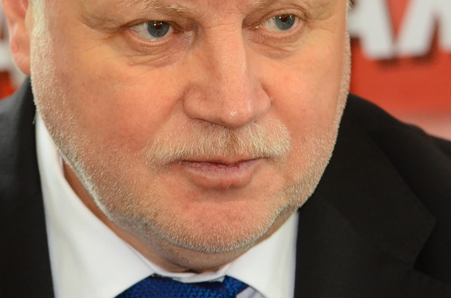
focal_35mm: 528
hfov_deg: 3.9
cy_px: 58
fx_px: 6601
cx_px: 275
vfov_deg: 2.6
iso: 1600
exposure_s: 1/125
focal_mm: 180
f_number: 5.6
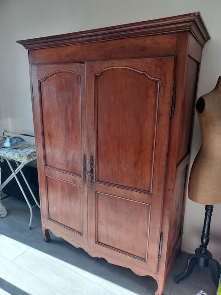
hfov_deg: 54.9
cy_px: 148
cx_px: 110
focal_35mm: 25
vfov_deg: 69.4
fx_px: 213
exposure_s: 1/50
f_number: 1.8
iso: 50
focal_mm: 4.6
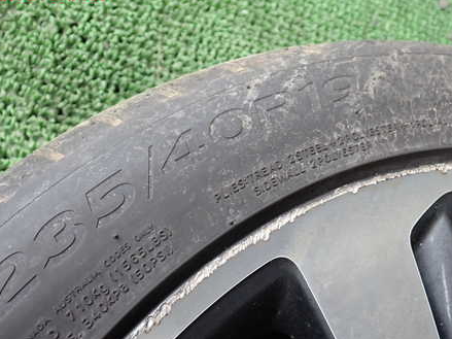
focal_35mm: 41
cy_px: 212
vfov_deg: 34.9
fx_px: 535
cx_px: 227
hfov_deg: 45.8
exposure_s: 1/30
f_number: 2.3
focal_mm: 5.4
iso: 200
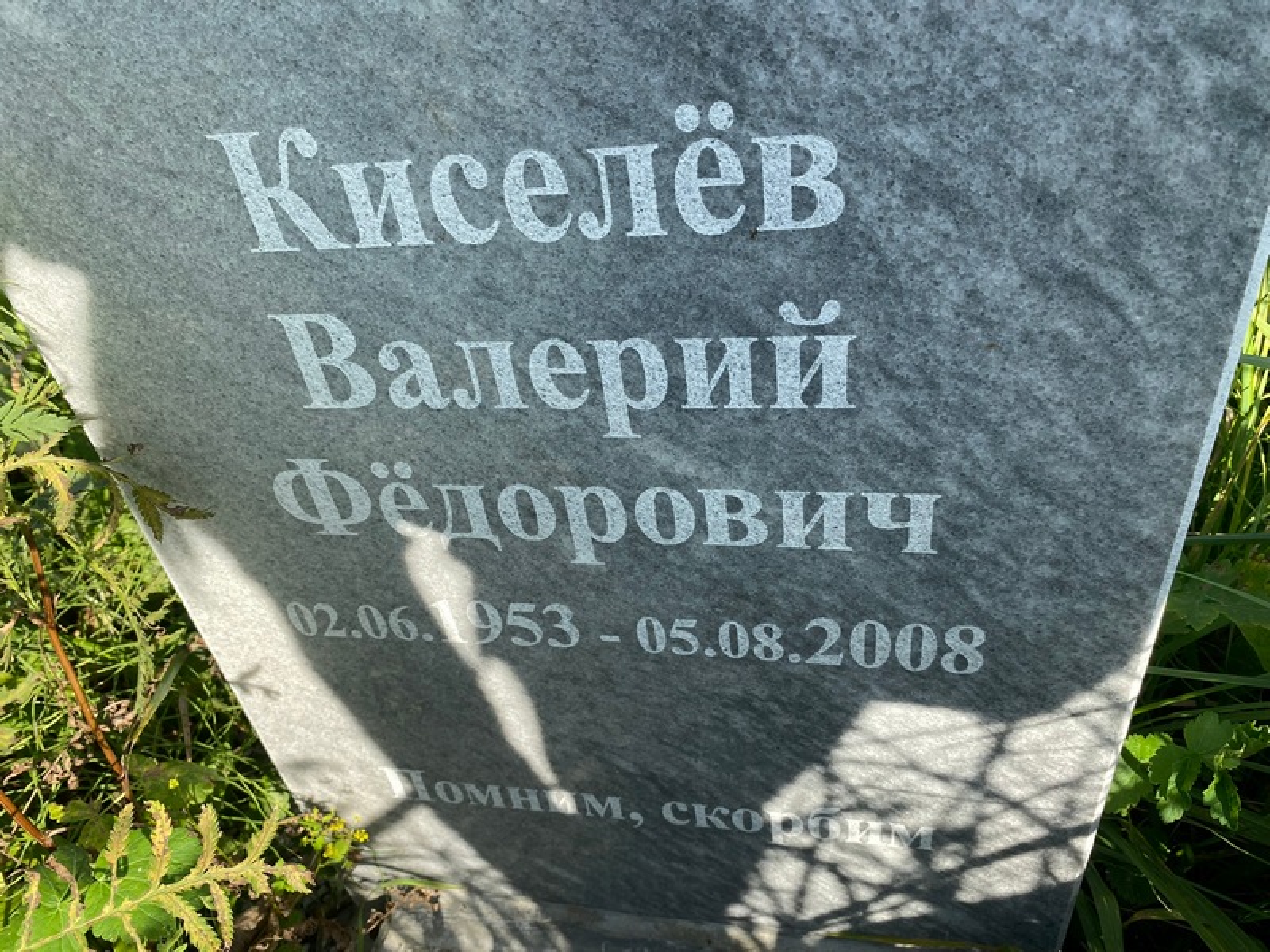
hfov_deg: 67.3
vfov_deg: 53.1
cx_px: 635
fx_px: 954
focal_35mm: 26
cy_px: 476
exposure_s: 1/919
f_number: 1.8
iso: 32
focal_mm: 4.25
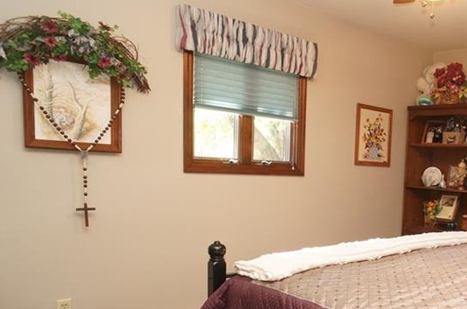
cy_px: 230
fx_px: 583
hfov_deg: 40.9
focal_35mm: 45
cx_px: 405
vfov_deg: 29.3
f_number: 4
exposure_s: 1/60
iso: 500
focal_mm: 16
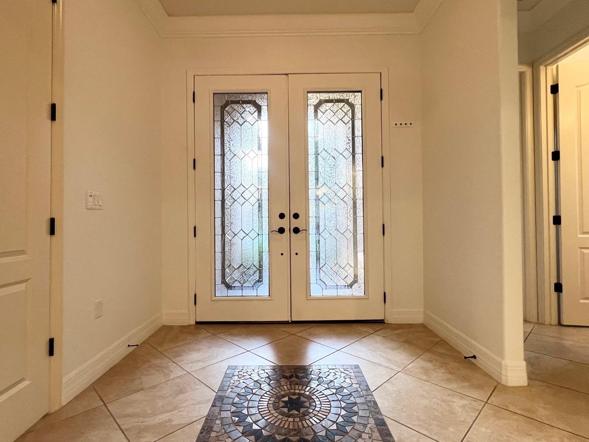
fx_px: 289
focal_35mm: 17
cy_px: 217
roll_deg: +0.3
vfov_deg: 74.7
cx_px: 289
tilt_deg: +0.8
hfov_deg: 91.0
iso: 200
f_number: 1.8
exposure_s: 1/60
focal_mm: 1.57
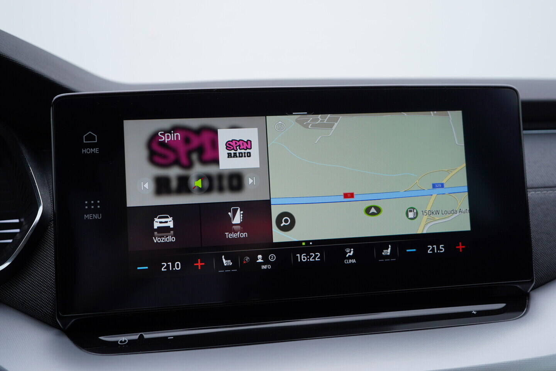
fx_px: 556
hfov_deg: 53.1
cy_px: 186
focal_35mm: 36
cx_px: 278
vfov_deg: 36.9
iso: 125
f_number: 3.2
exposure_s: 1/60
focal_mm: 24
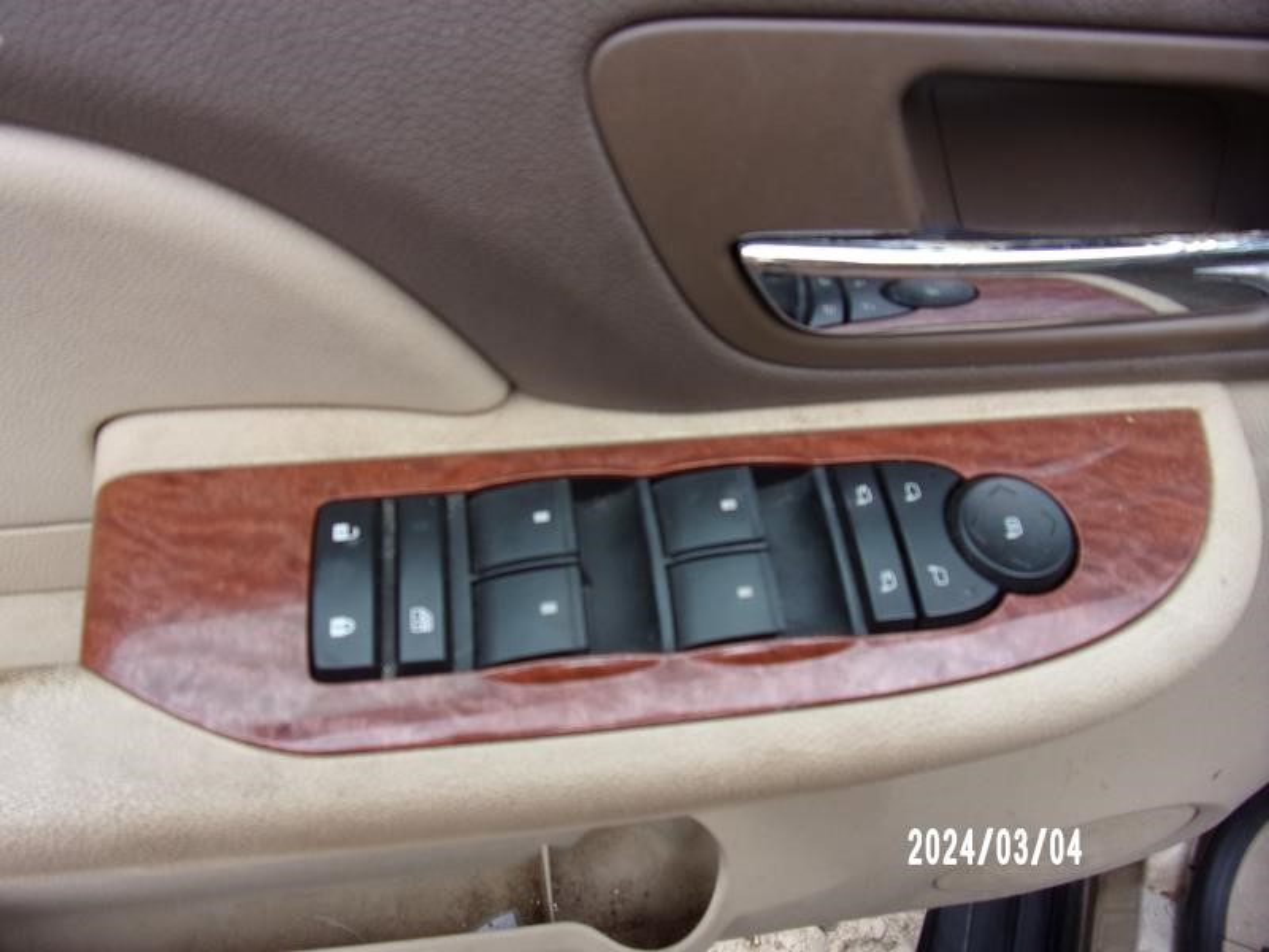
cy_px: 476
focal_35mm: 24
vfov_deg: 56.8
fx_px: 880
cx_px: 634
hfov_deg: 71.6
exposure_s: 1/45
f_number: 3.3
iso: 80
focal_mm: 4.3
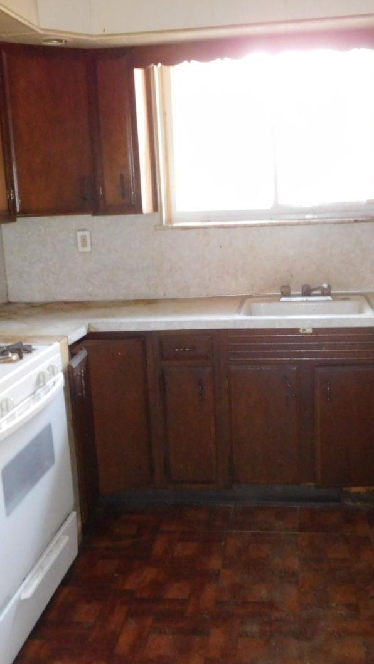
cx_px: 211
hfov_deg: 31.9
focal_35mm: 37
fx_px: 653
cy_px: 329
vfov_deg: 54.0
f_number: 3.4
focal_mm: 4.5
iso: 800
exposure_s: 1/6
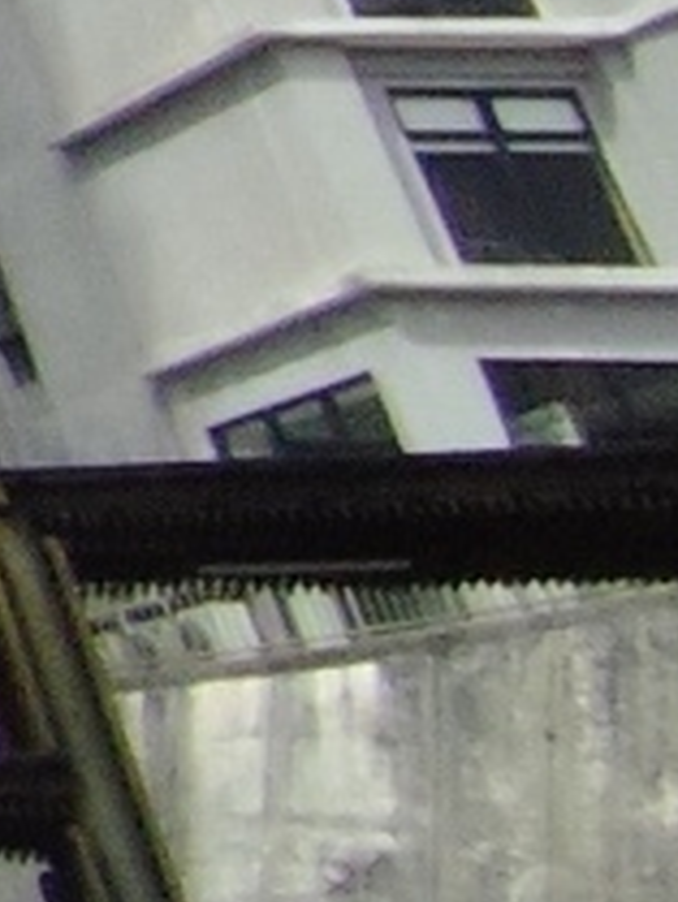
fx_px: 3026
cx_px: -2395
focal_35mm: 116
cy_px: -889
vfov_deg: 14.3
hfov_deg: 7.1
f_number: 2.2
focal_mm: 1.65
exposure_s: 1/2723
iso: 50
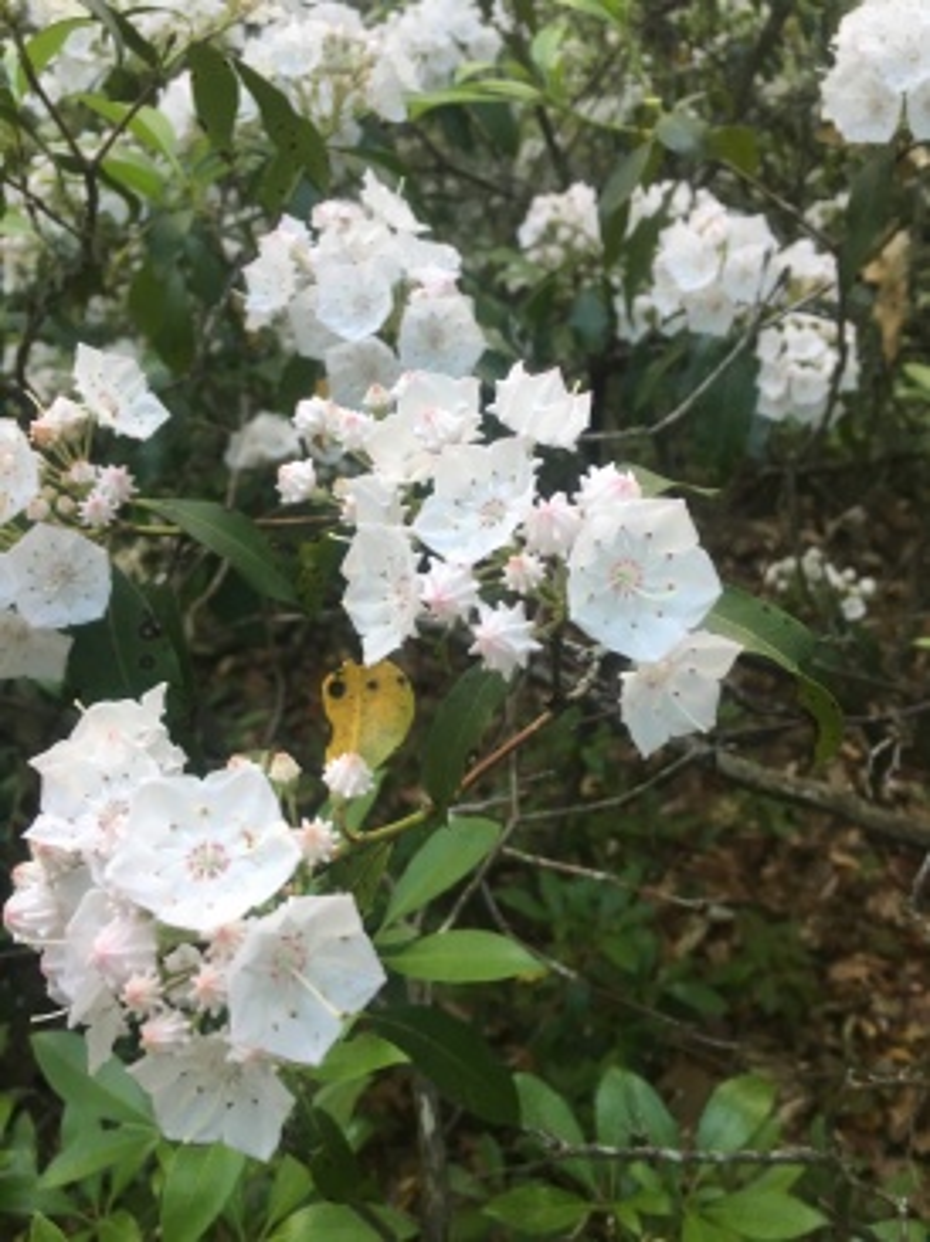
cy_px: 621
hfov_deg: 48.2
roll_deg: +4.0
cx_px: 465
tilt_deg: -28.7
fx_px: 1040
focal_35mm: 29
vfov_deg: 61.7
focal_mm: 4.15
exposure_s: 1/30
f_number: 2.2
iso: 64
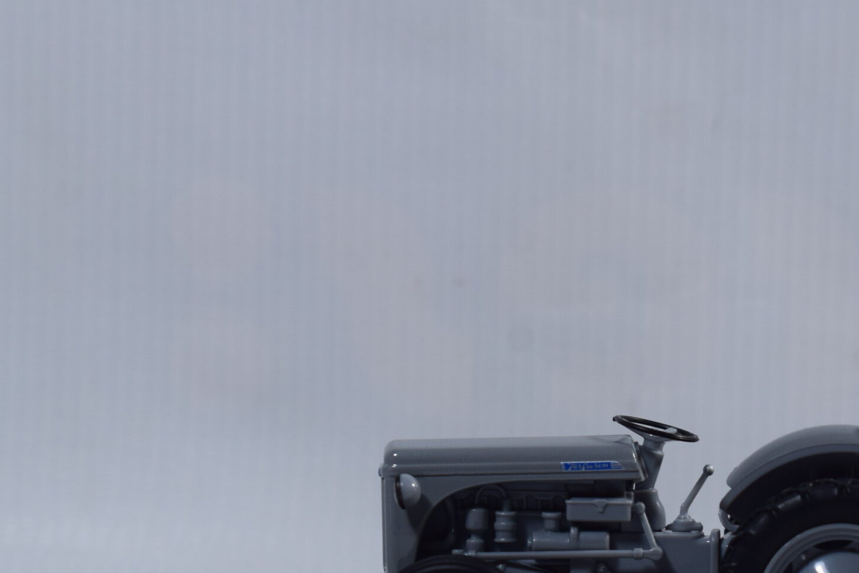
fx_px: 3293
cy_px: 466
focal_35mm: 138
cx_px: 659
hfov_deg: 14.8
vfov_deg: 9.9
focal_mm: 52
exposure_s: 1/50
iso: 400
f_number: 8
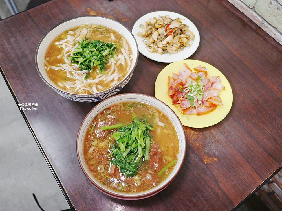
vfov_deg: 49.8
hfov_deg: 63.4
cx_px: 141
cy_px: 106
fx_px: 228
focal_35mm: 28
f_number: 2.5
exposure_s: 1/250
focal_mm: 14
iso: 1600
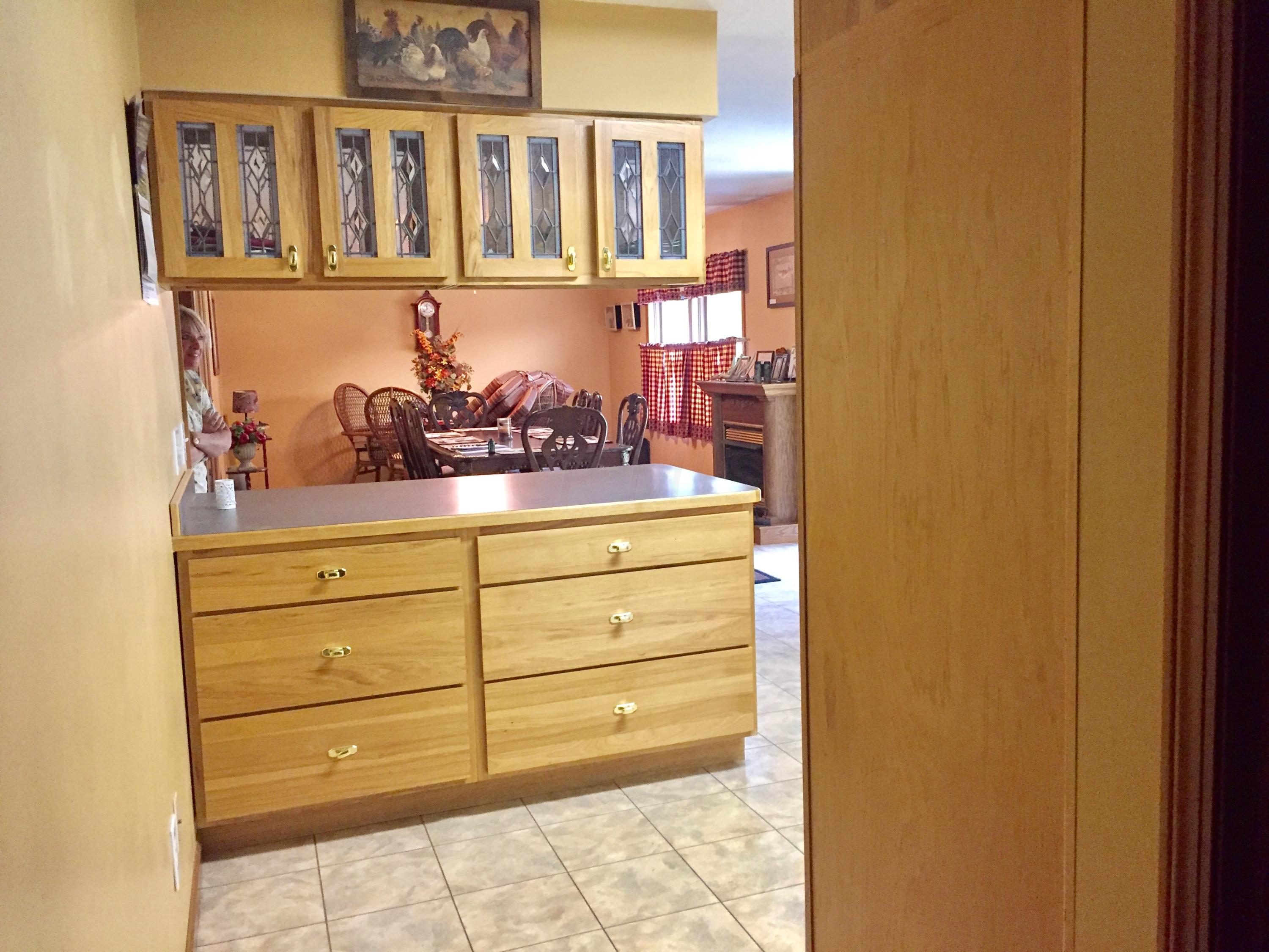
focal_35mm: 29
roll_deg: +1.5
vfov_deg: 48.2
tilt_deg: -8.2
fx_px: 1063
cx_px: 634
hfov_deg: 61.7
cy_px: 476
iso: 250
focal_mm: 4.15
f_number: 2.2
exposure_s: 1/30
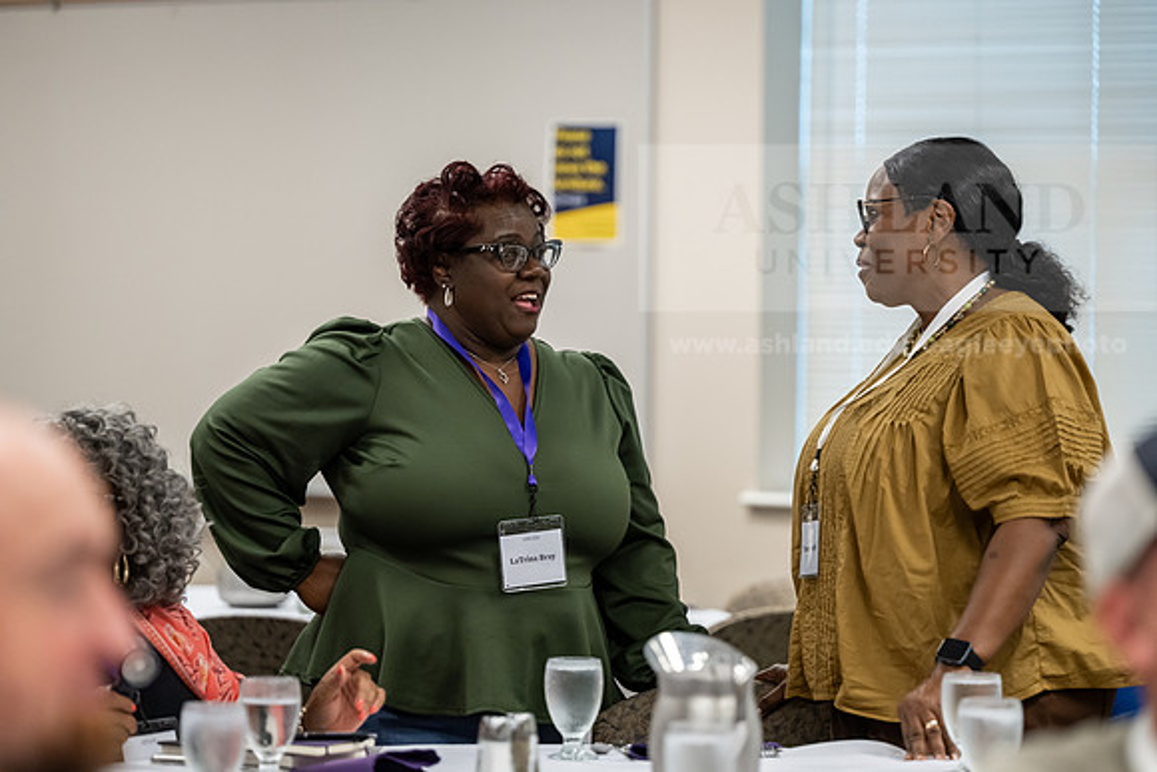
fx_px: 5143
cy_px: 386
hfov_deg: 12.8
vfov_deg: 8.6
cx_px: 578
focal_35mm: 160
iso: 2000
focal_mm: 160
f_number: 2.8
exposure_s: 1/200
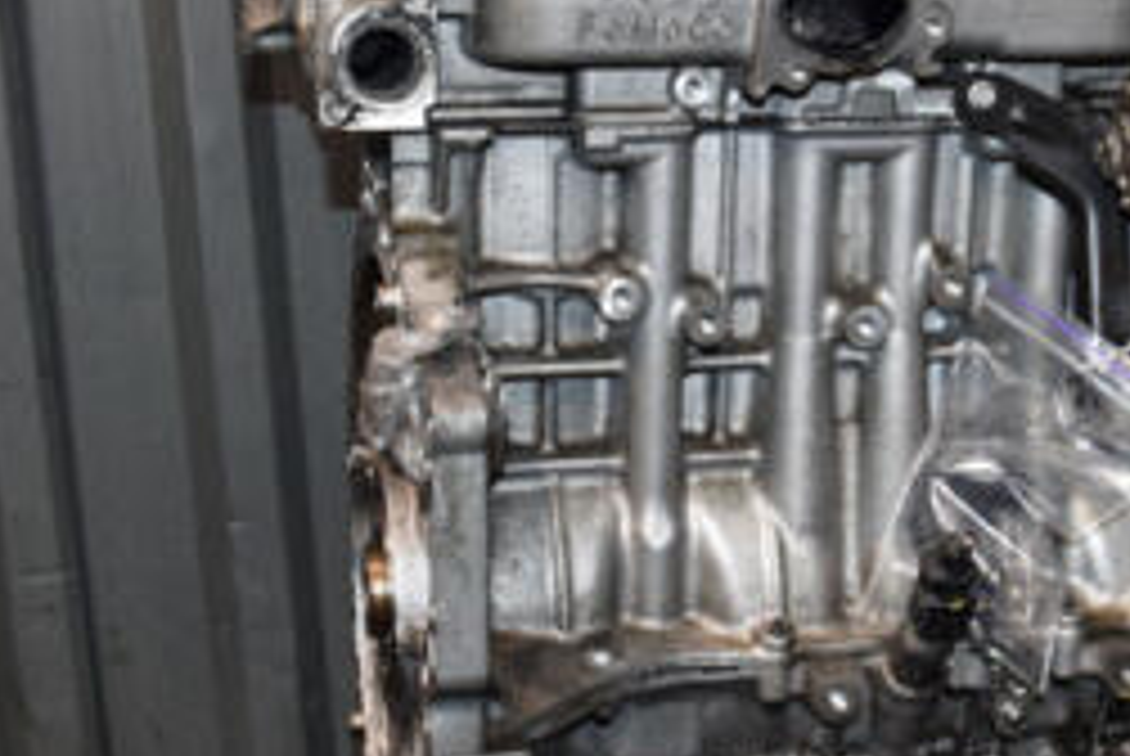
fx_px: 2363
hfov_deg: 26.9
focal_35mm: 75
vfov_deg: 18.2
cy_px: 306
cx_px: 648
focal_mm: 21
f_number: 5
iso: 800
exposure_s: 1/60
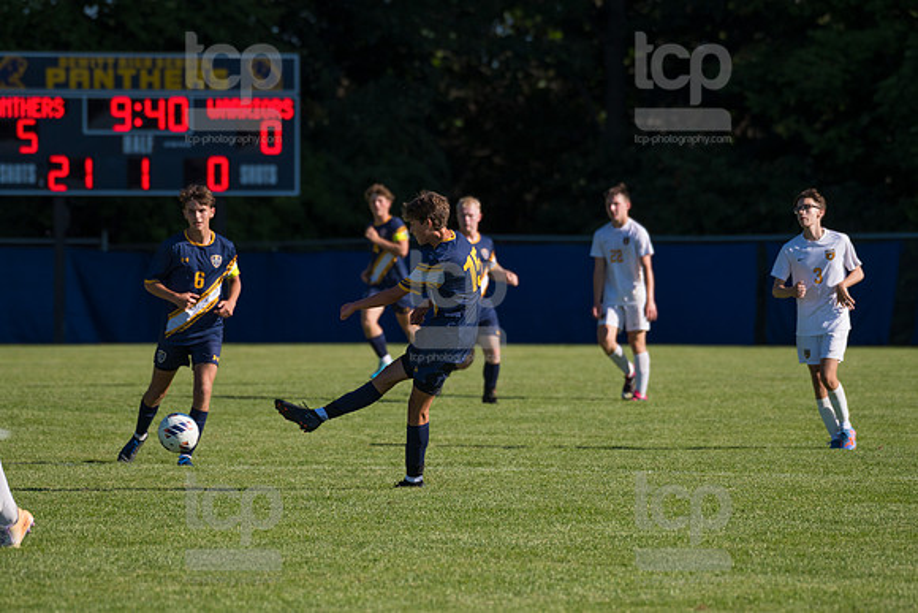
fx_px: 7906
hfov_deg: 6.6
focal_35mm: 310
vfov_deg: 4.4
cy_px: 306
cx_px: 459
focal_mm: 310
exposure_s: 1/2000
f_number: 5.6
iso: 320
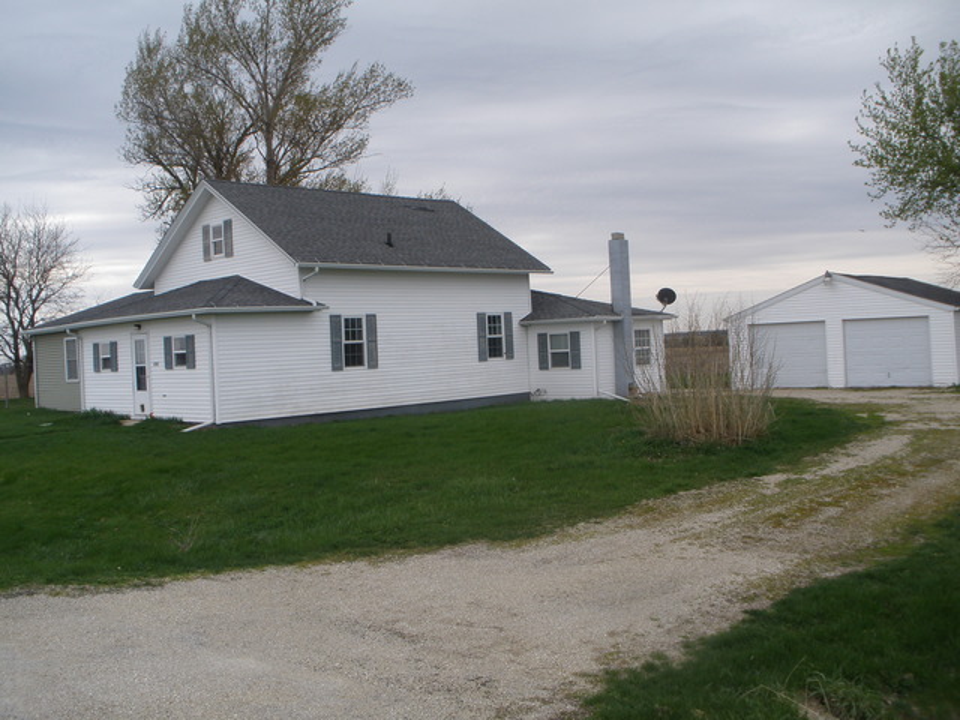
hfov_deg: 51.4
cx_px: 480
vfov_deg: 39.7
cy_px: 360
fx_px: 998
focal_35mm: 36
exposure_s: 1/250
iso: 80
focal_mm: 6.3
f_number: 5.6
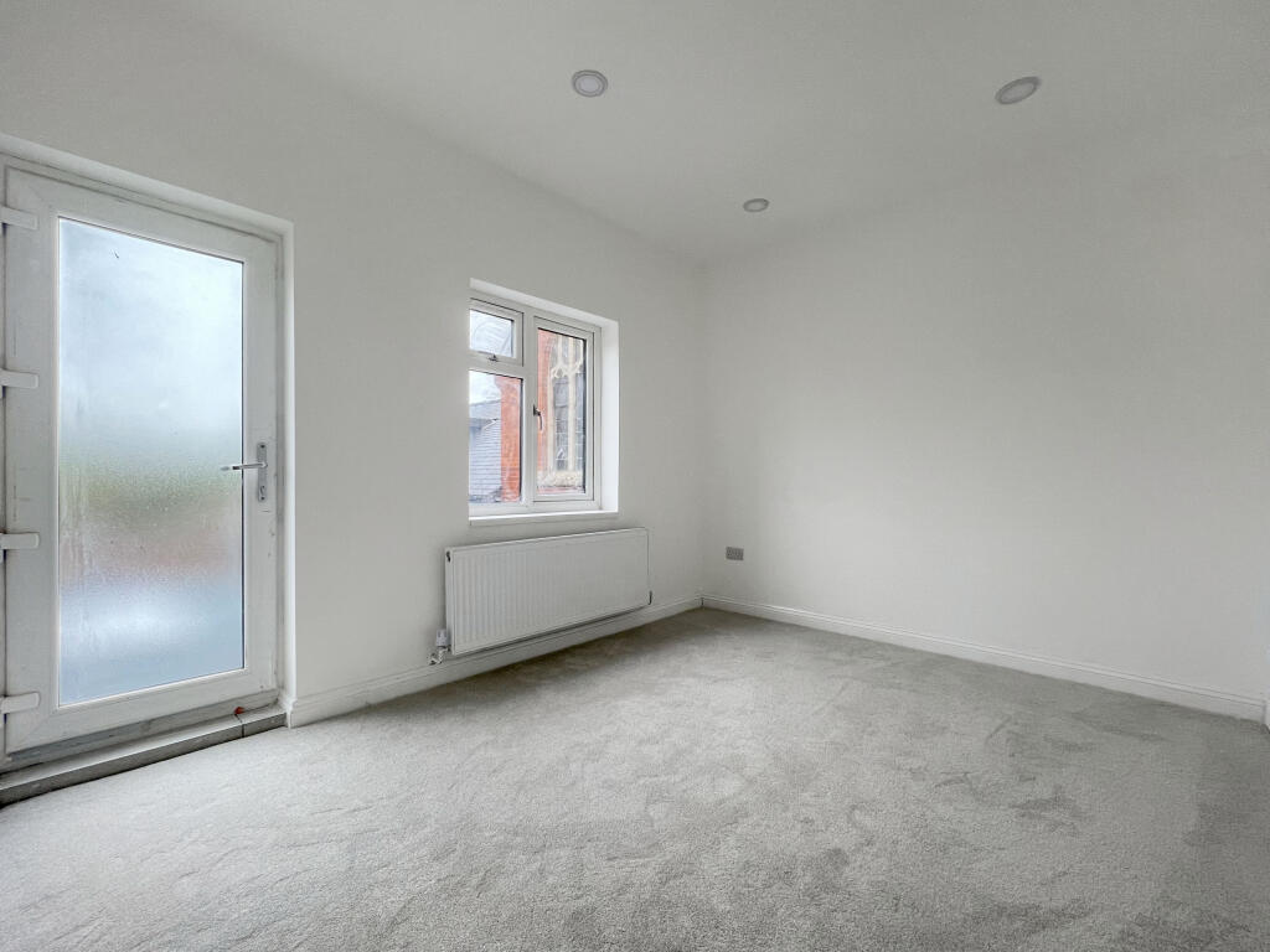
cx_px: 635
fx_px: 477
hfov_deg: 106.2
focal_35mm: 13
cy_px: 476
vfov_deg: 89.9
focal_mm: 1.57
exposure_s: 1/99
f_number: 1.8
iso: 64
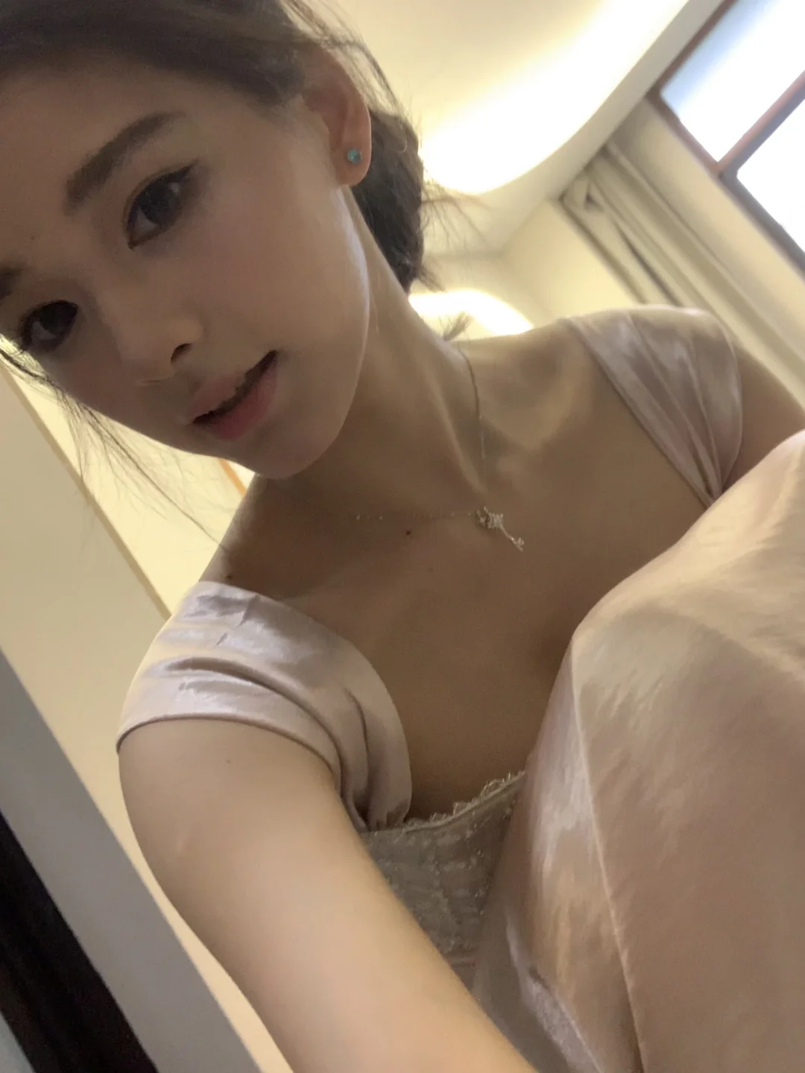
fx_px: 992
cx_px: 402
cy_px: 536
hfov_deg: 44.2
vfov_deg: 56.8
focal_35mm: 32
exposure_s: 1/25
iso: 400
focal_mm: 2.87
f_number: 2.2
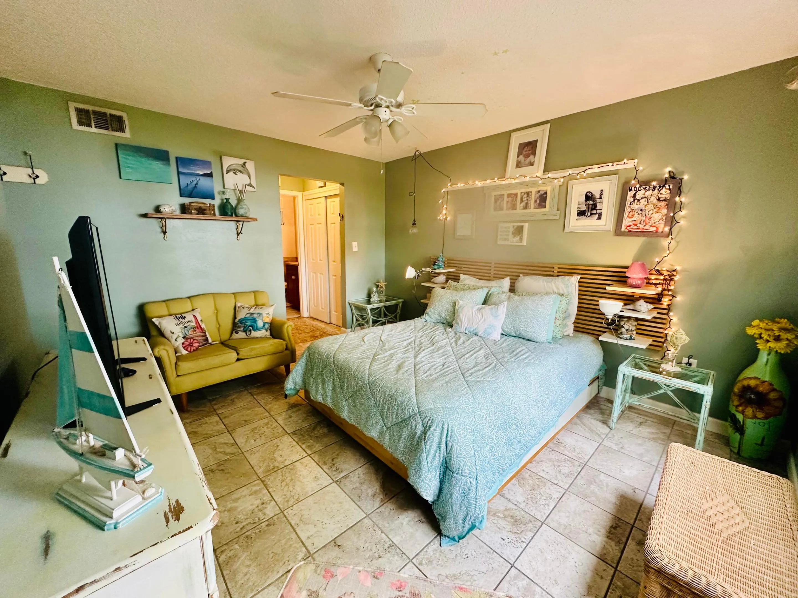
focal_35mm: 14
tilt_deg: -10.6
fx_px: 323
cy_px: 299
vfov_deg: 85.7
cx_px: 399
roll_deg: -1.2
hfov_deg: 102.1
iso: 200
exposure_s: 1/60
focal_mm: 2.22
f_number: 2.2
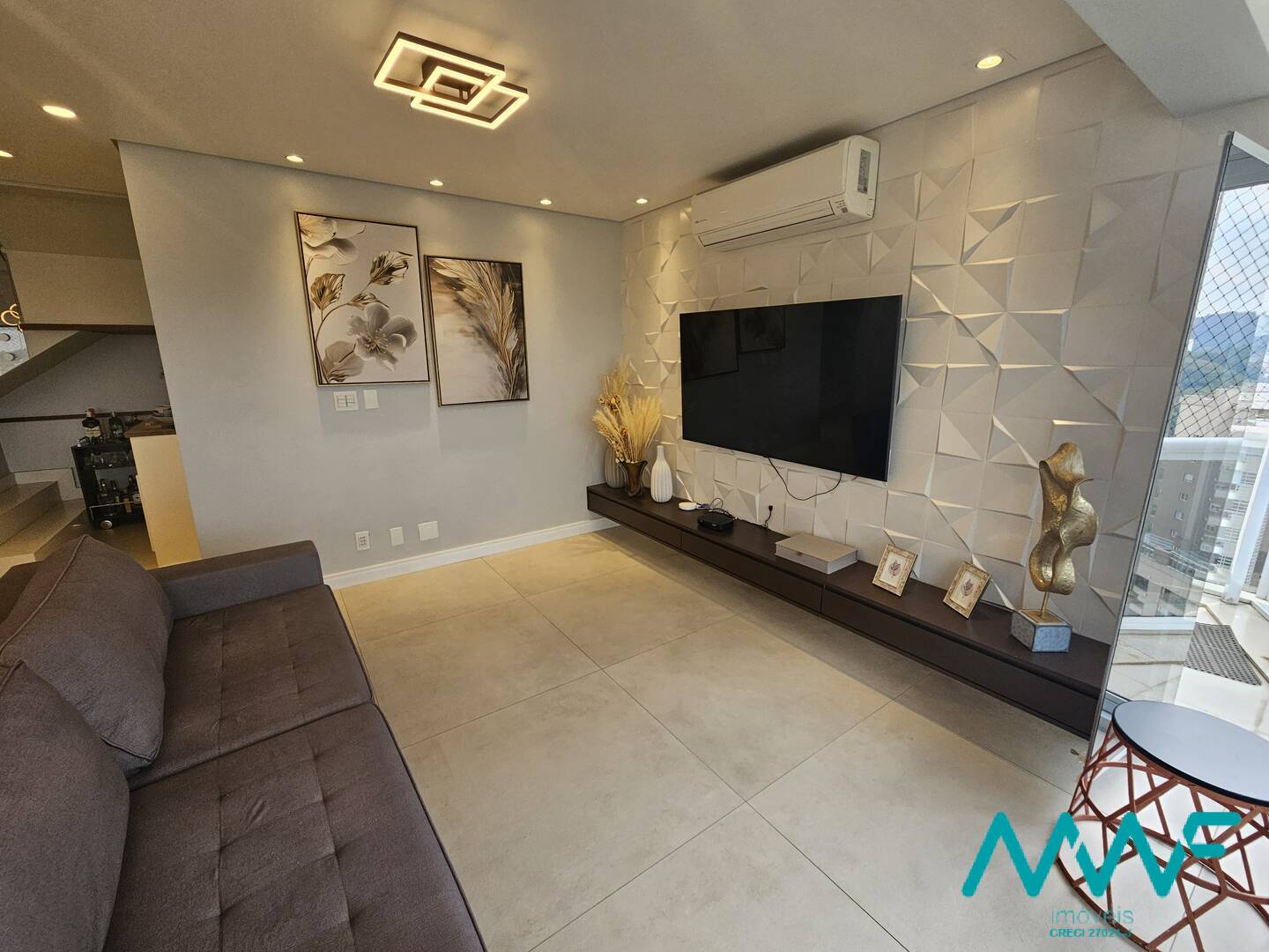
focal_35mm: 13
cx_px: 634
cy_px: 476
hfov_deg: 106.2
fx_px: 477
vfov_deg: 89.9
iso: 64
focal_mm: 2.2
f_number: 2.2
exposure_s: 1/120
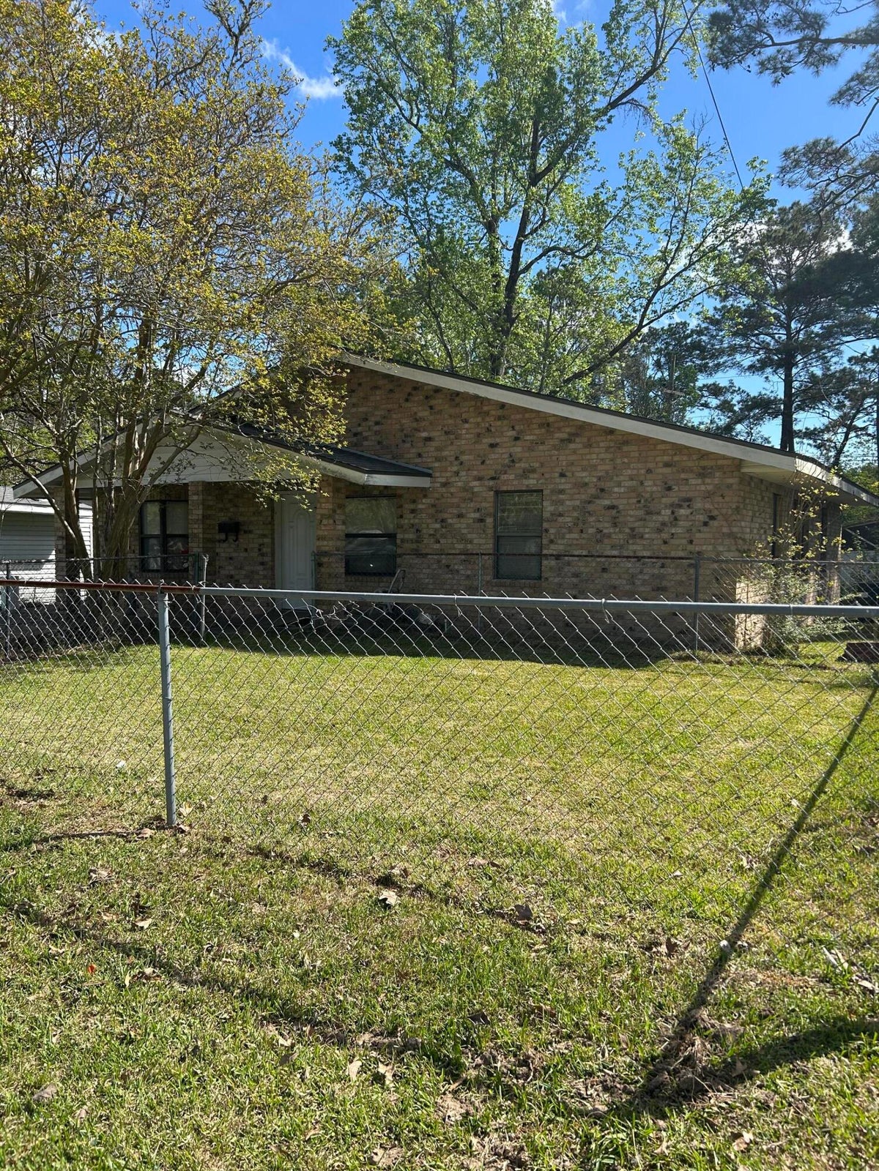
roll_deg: -0.3
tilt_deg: -1.9
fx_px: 880
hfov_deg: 53.1
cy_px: 586
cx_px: 440
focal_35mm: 26
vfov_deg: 67.3
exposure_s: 1/2513
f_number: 1.5
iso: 50
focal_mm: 5.7
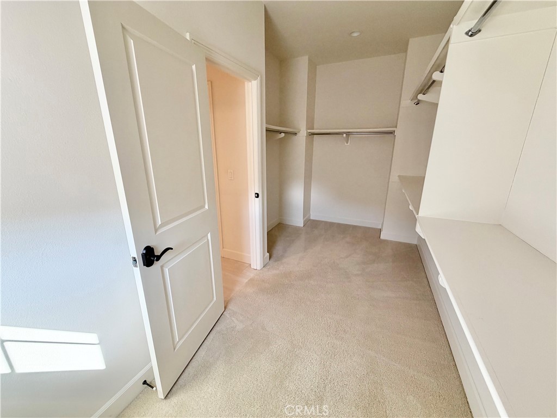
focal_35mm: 14
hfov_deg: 102.1
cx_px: 278
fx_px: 225
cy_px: 209
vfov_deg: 85.7
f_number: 2.2
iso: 125
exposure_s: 1/120
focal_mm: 2.22
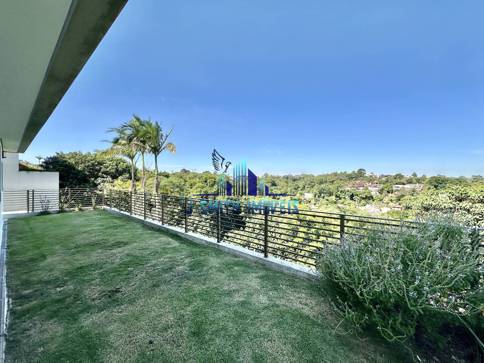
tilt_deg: +0.1
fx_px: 196
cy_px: 182
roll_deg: -0.7
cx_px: 242
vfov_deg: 85.7
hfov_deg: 102.1
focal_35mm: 14
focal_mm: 2.22
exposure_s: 1/1595
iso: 40
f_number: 2.2
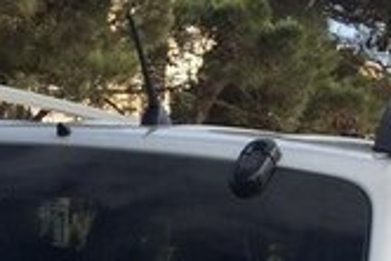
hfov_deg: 17.0
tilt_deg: -12.0
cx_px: 228
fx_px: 1304
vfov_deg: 10.5
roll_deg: -3.0
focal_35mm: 120
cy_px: 523
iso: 32
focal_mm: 4.15
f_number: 2.2
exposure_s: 1/1244
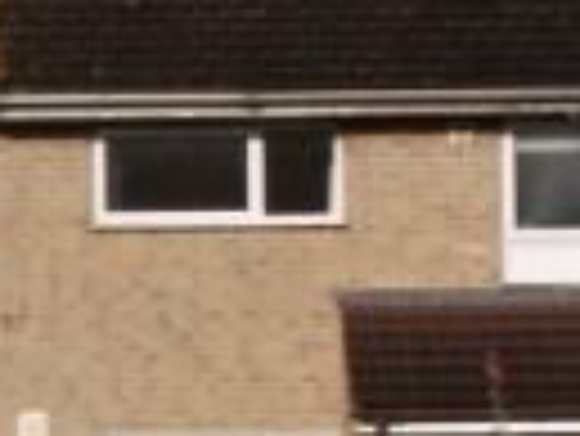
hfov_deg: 9.5
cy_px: 382
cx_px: -58
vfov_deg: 7.2
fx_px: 3438
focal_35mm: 205
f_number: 6.3
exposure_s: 1/500
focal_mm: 9.8
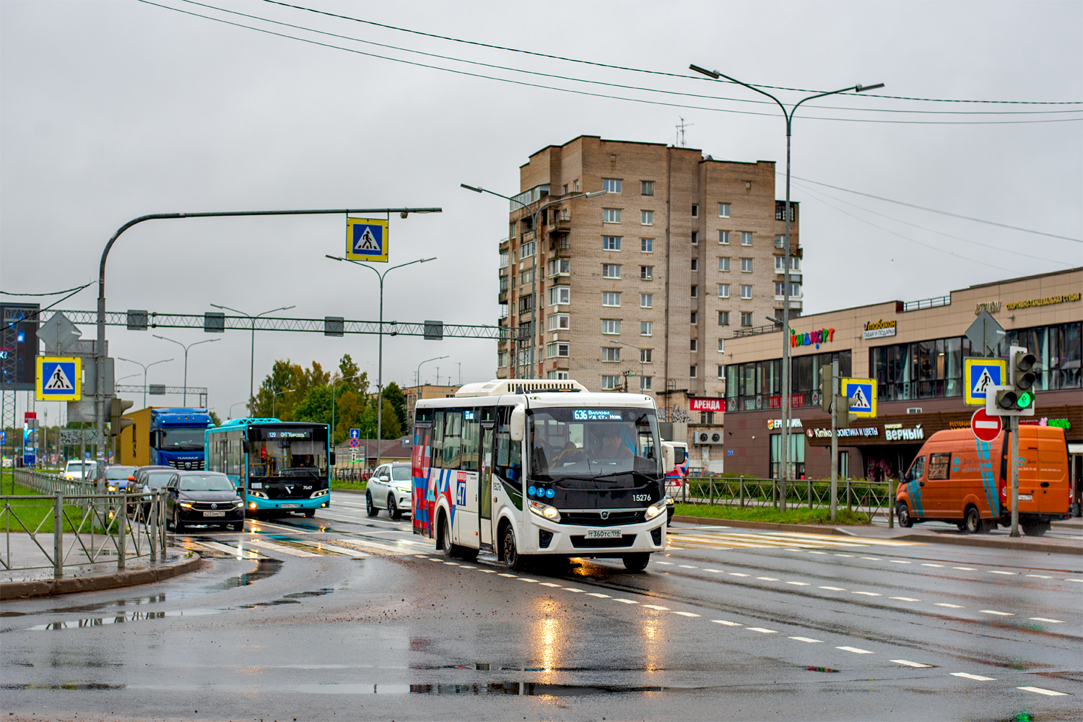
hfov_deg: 39.6
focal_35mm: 50
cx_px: 542
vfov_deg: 27.0
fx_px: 1504
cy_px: 361
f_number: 5
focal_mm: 50
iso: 200
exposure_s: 1/320
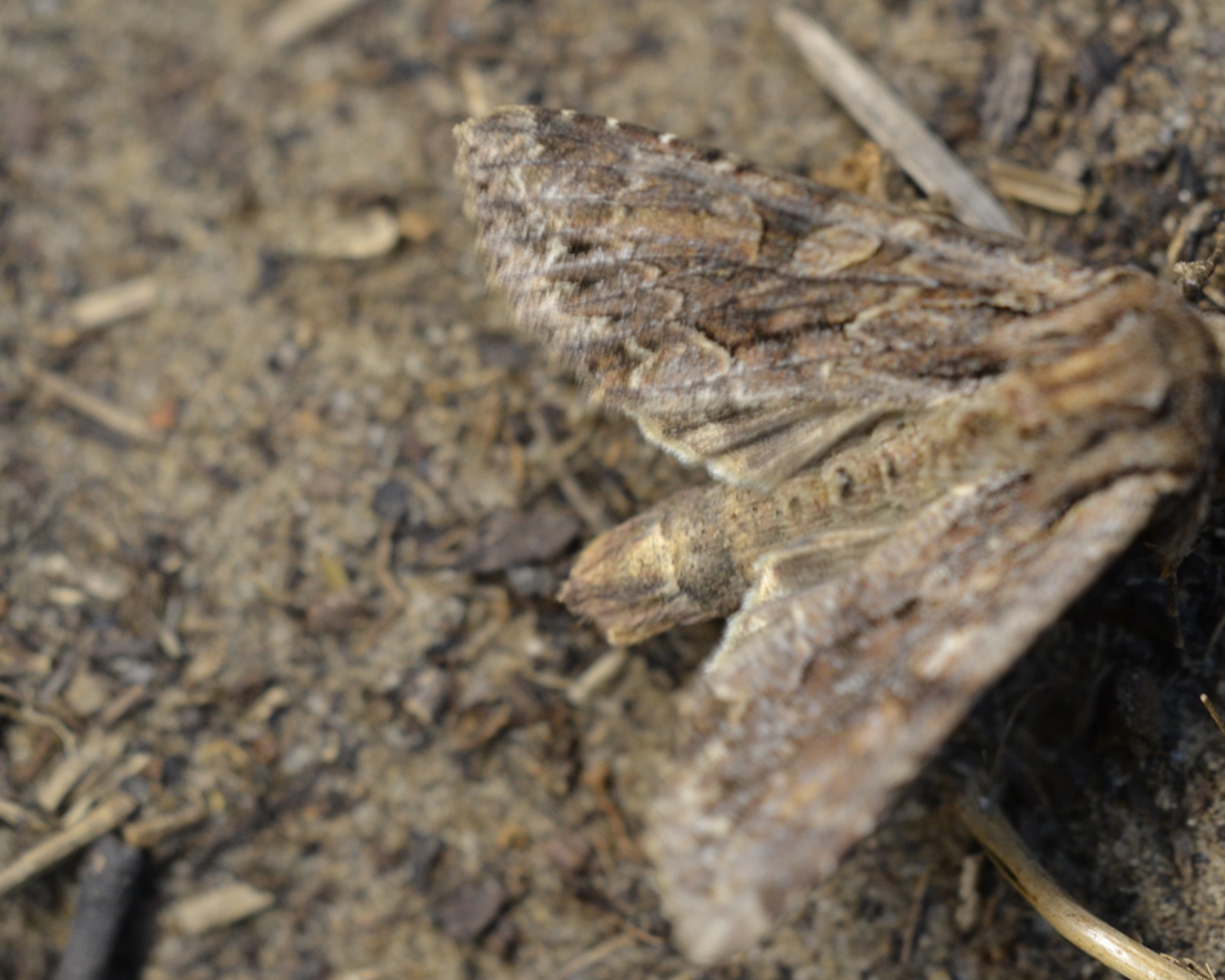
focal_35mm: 314
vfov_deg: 4.9
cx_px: 712
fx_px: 11371
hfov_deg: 6.2
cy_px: 490
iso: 800
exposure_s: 1/125
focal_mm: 185
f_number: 3.5
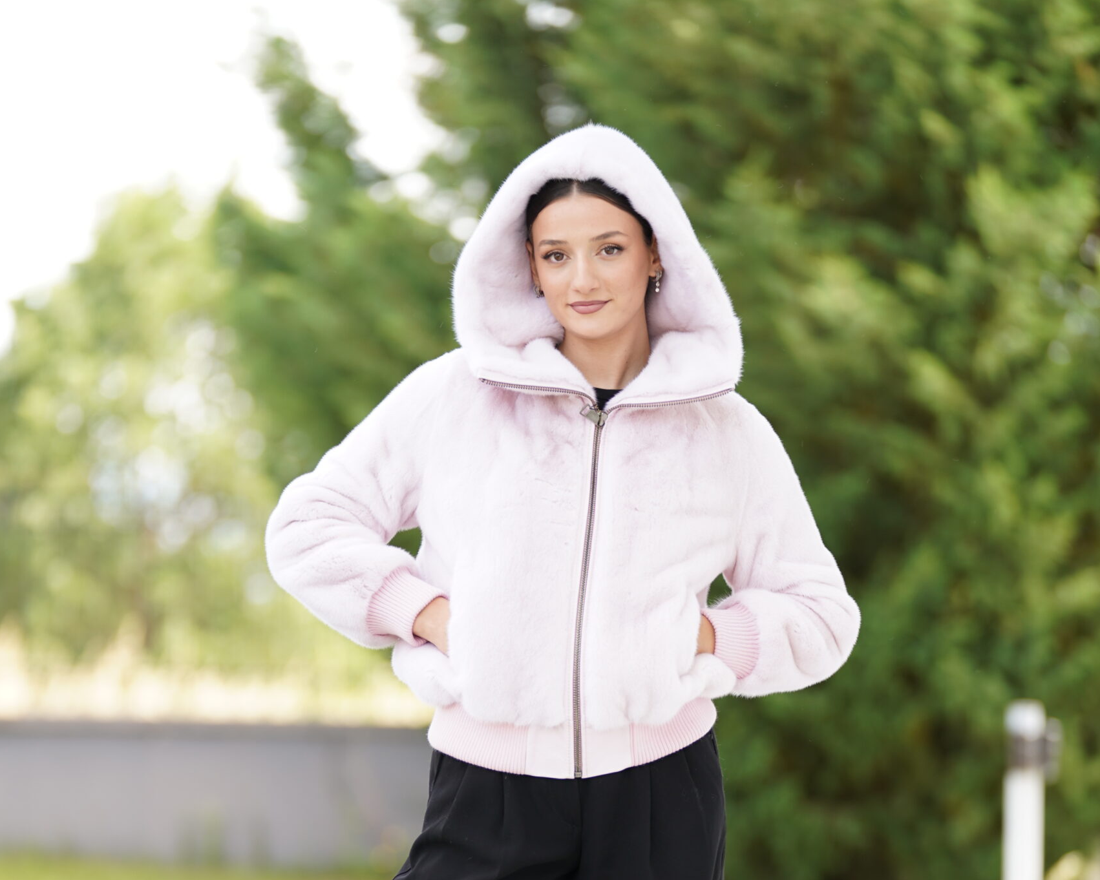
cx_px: 549
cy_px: 747
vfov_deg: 8.0
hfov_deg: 10.1
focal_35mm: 192
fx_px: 6251
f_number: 2.8
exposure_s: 1/250
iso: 200
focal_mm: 136
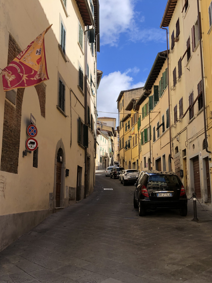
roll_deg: +1.4
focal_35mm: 38
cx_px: 133
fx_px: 310
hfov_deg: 37.5
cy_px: 144
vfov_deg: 49.0
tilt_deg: +10.2
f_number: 1.8
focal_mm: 4
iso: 20
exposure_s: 1/867
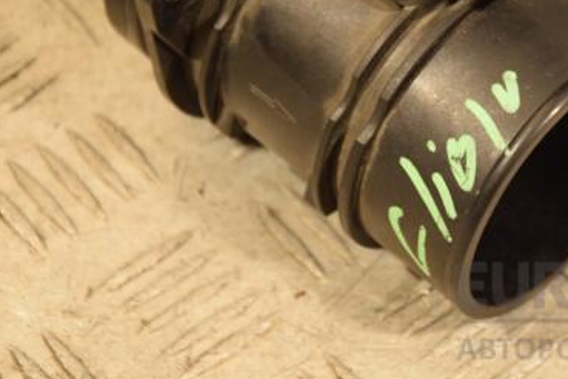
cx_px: 428
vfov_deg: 7.0
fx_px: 3076
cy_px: 80
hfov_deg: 10.5
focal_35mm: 195
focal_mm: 80
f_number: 5.3
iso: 800
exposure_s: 1/160
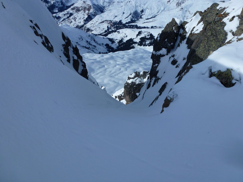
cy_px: 91
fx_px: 168
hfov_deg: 71.6
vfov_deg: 56.8
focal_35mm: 24
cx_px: 122
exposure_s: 1/1600
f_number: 4
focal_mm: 4.3
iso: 100
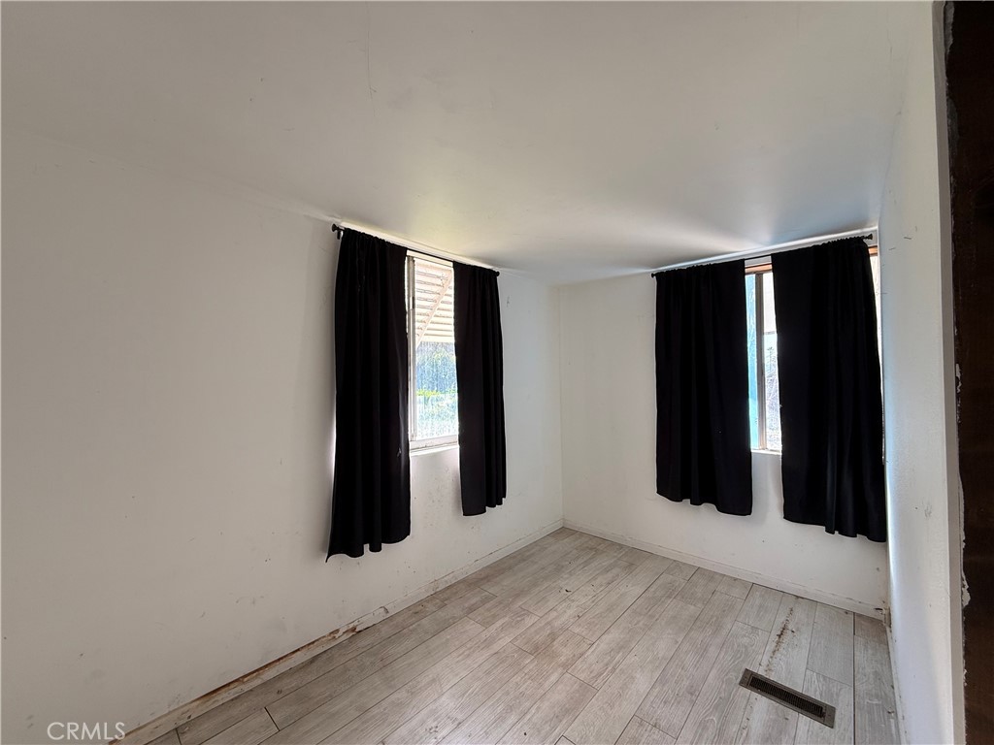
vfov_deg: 85.7
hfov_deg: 102.1
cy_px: 372
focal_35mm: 14
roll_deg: +0.8
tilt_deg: +1.1
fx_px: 402
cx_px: 497
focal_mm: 2.22
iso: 80
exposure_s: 1/99
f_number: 2.2
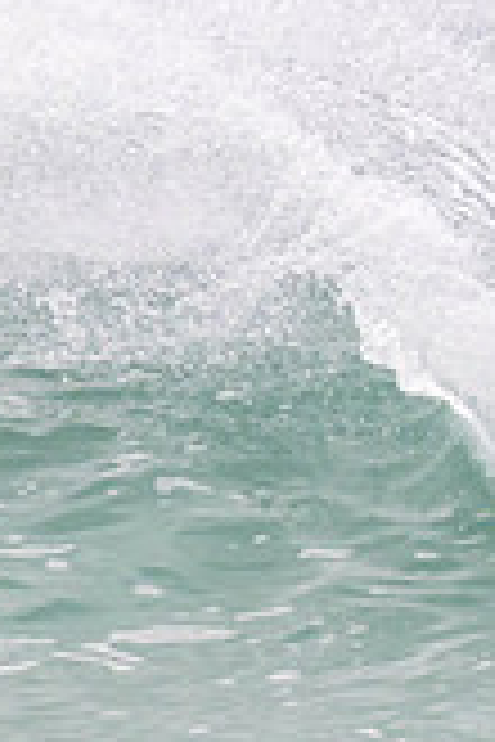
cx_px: 1026
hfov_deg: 0.5
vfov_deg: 0.7
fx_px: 57952
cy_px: 214
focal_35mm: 2810
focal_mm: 800
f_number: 11
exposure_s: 1/2000
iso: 1600
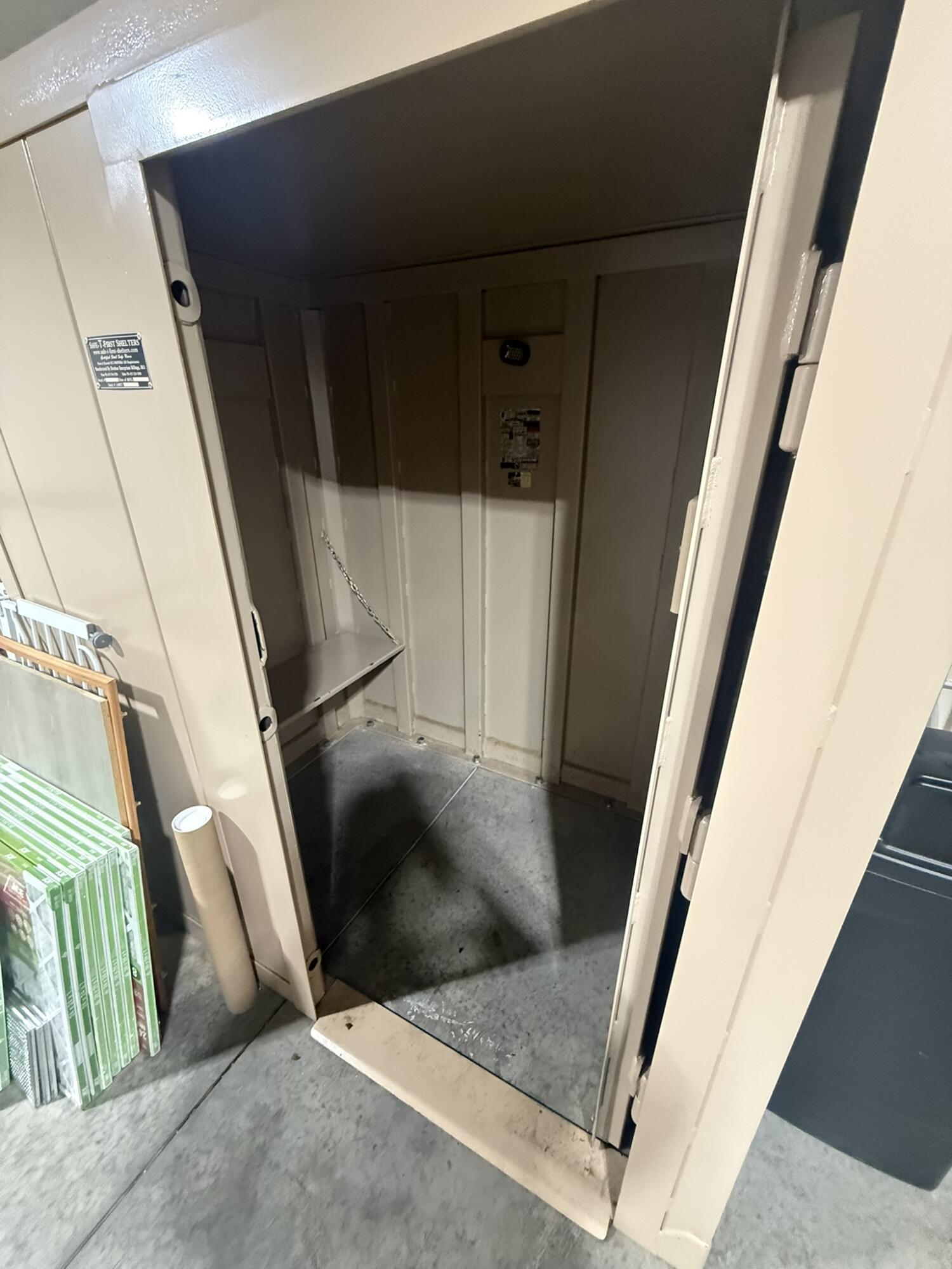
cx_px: 476
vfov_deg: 102.1
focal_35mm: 14
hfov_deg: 85.7
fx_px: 513
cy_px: 634
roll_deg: -0.7
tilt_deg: -25.0
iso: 800
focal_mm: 2.22
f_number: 2.2
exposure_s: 1/60
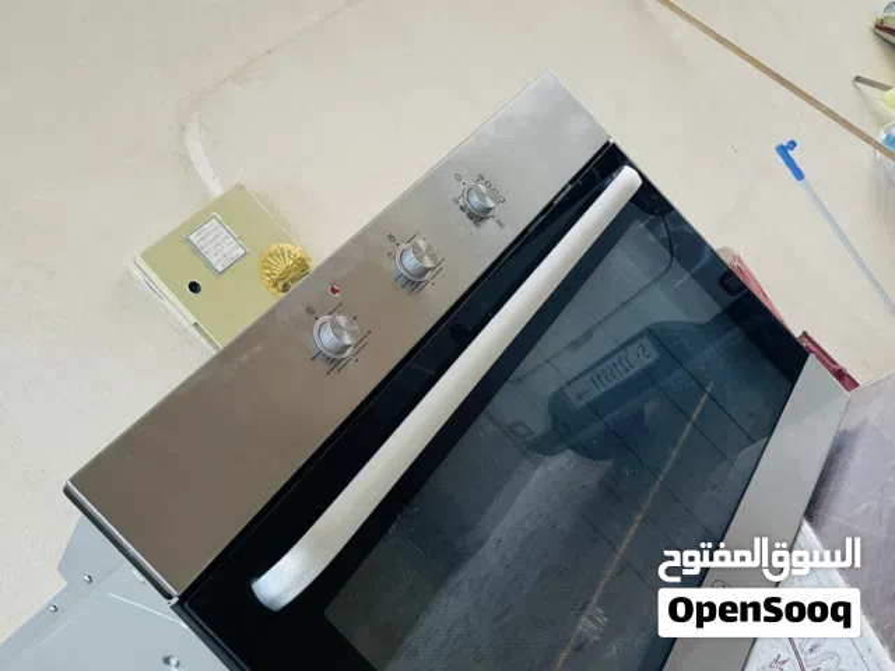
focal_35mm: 26
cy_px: 336
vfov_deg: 53.1
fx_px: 672
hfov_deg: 67.3
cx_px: 448
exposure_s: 1/121
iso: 80
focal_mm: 4.2
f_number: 1.6
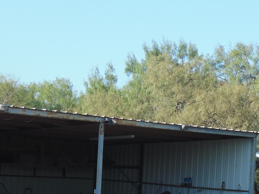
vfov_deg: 15.8
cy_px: 194
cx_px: 165
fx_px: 688
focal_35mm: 92
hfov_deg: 21.3
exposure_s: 1/320
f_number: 3.6
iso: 80
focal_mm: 7.4
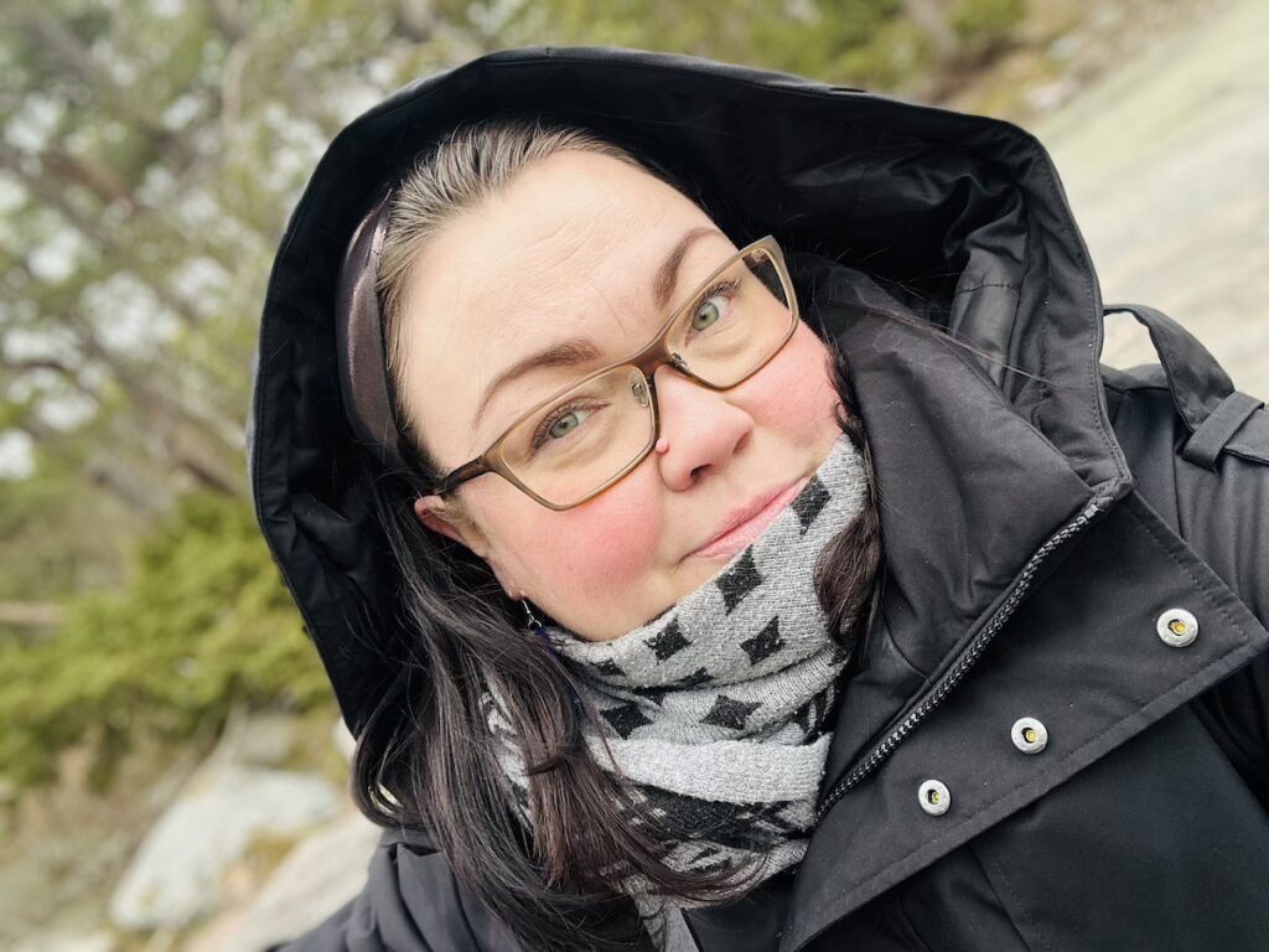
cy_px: 476
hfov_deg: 60.0
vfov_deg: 46.8
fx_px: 1100
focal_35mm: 30
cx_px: 634
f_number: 1.9
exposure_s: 1/121
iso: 32
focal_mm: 2.69
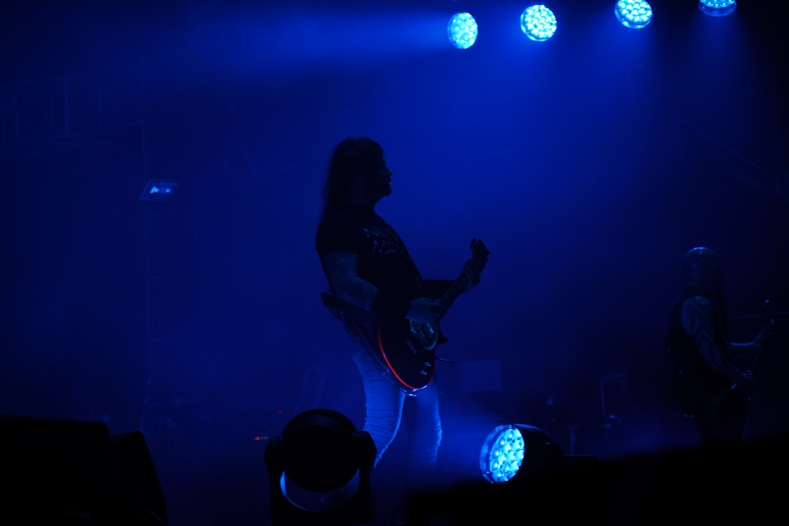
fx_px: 2301
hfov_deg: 19.5
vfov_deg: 13.0
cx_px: 394
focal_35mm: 105
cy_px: 263
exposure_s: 1/125
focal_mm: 105
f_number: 4
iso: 125
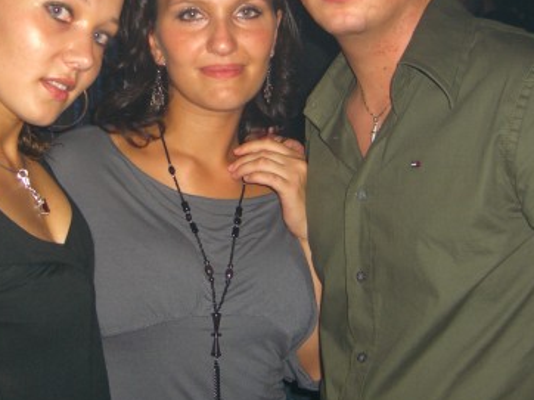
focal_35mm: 63
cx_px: 186
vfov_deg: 23.0
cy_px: 92
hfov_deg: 30.6
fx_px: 971
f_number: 2.8
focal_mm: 7.9
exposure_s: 1/60
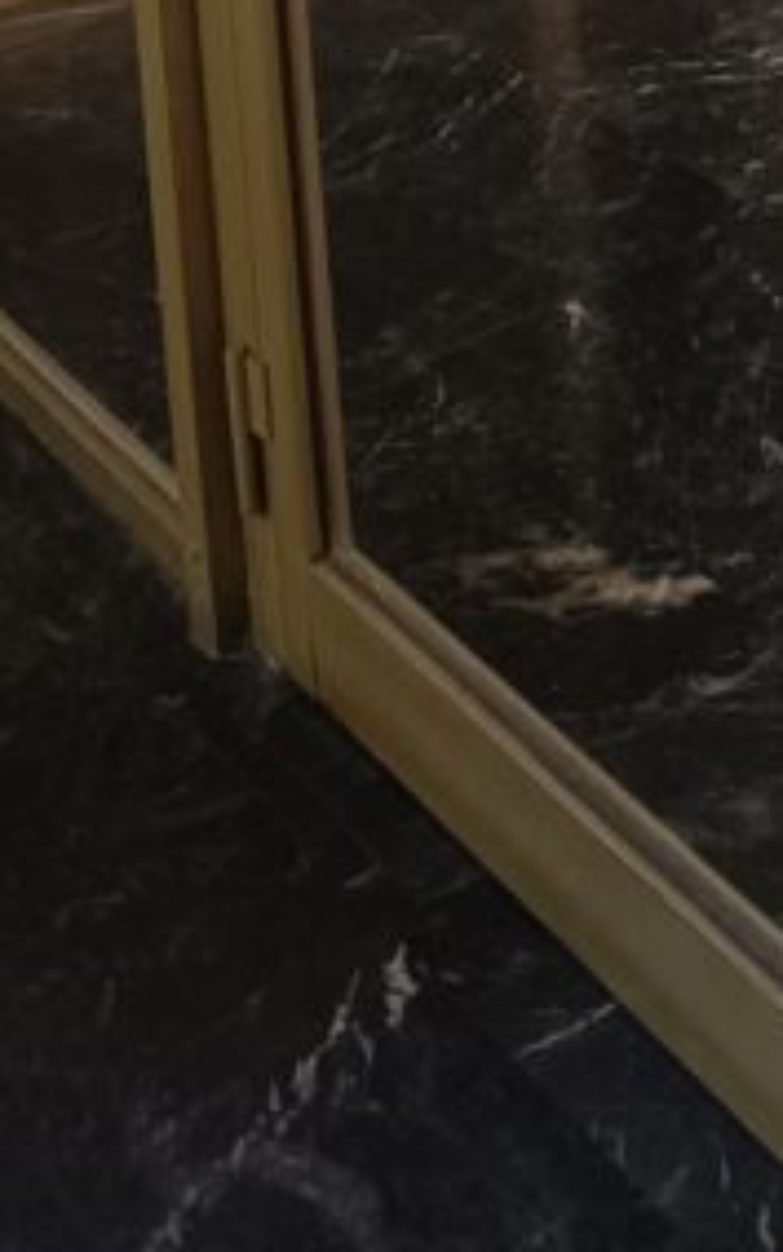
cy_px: -942
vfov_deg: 18.2
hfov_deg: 14.0
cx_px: 770
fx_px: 3140
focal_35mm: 92
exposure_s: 1/25
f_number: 1.7
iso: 614
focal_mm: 5.27
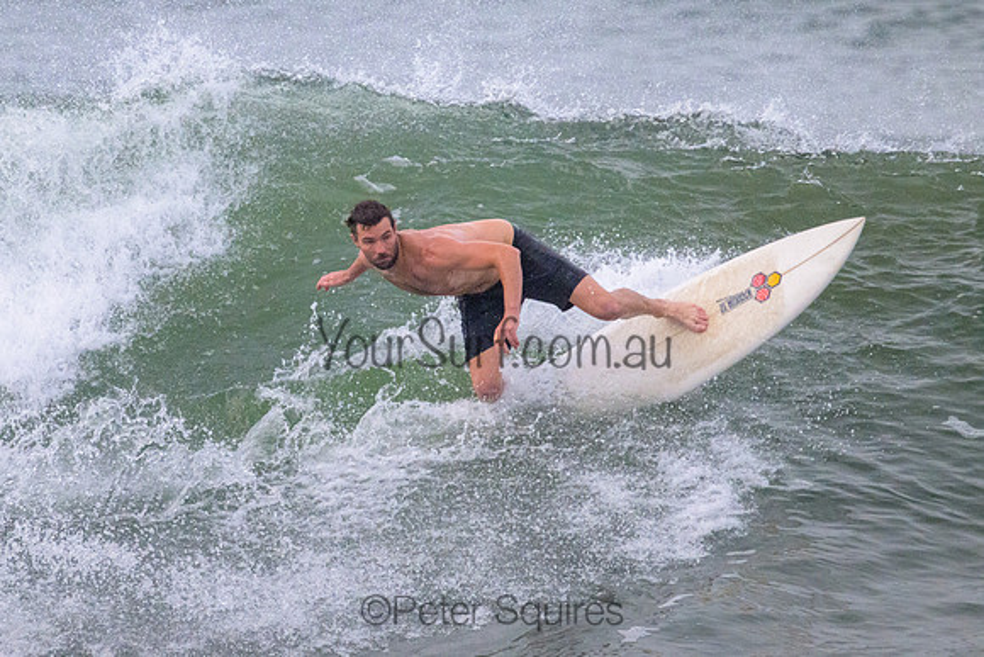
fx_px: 28367
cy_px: 277
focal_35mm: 1038
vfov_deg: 1.3
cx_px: 346
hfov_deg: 2.0
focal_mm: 800
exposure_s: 1/3200
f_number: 11
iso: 6400
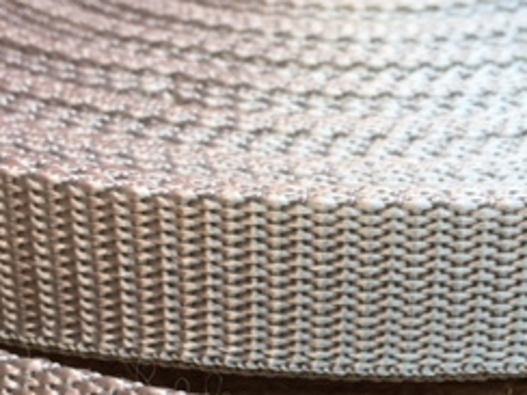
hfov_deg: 25.5
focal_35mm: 76
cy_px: 421
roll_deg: -4.5
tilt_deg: -35.3
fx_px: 1157
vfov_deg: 18.7
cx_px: 365
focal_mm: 4.15
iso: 25
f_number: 2.2
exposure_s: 1/100
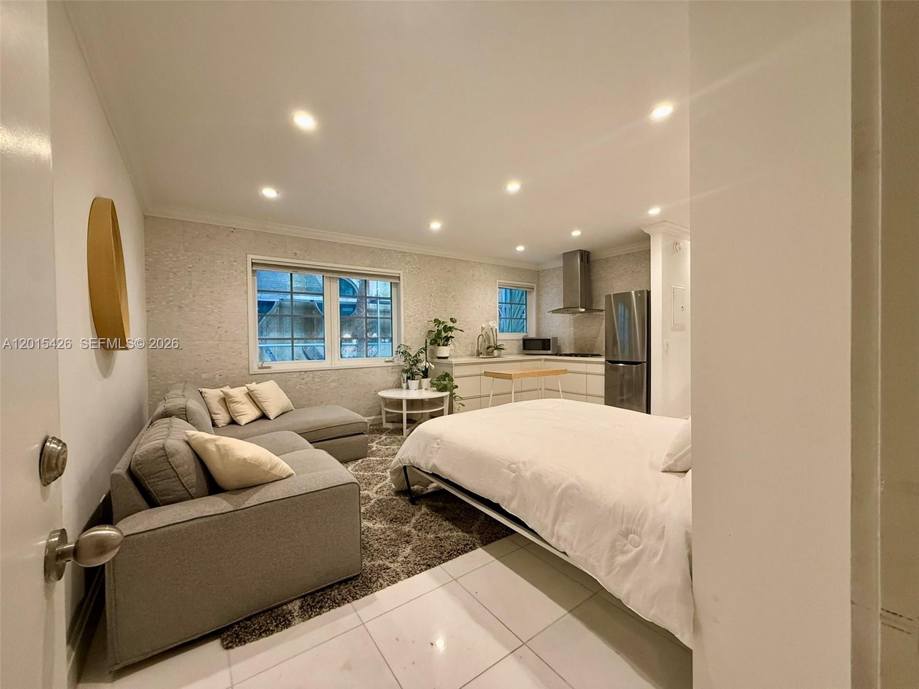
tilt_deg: -0.9
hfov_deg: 102.1
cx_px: 460
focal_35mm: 14
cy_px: 344
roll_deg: +0.5
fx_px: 372
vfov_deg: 85.7
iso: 250
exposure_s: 1/60
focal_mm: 2.22
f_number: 2.2
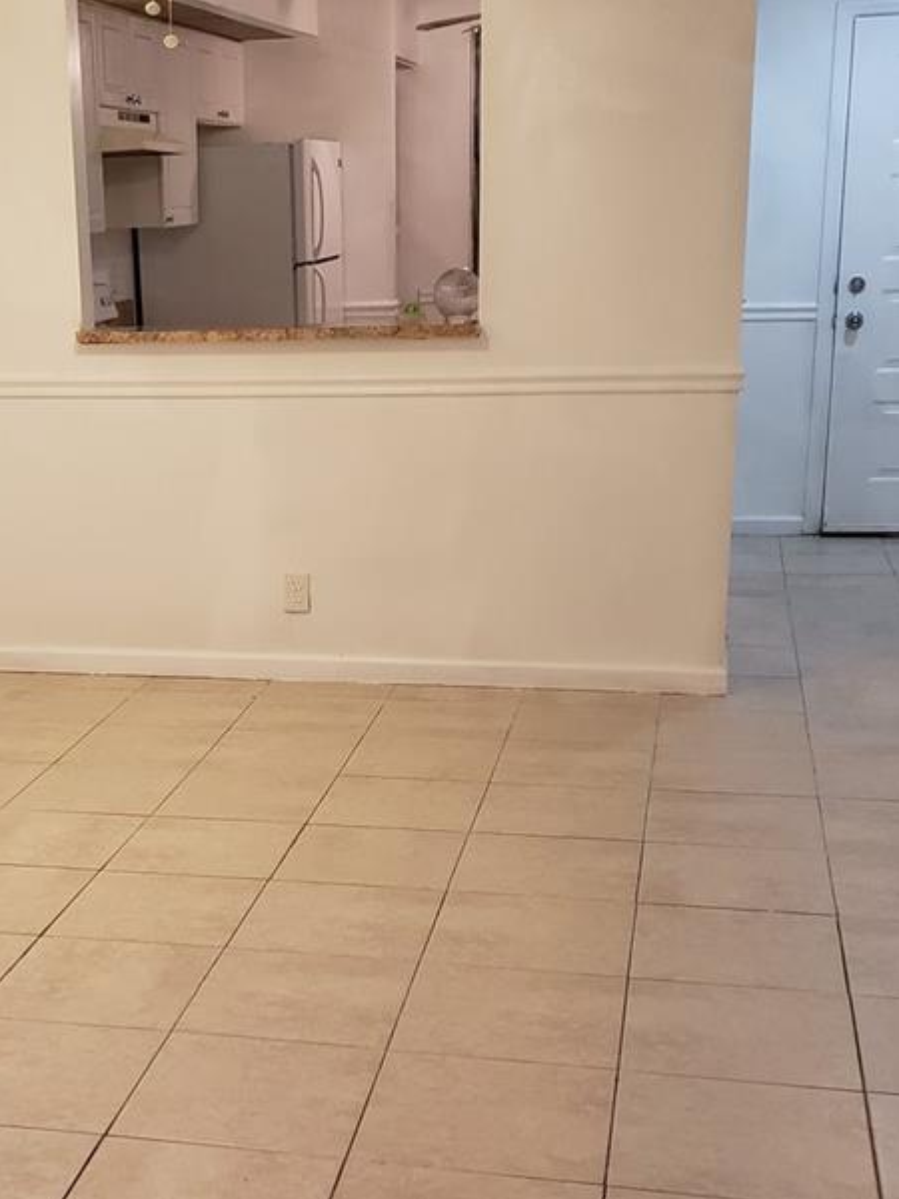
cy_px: 781
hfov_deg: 27.8
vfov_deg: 36.5
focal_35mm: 52
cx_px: 274
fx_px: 1801
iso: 250
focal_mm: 4.3
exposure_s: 1/60
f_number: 1.5
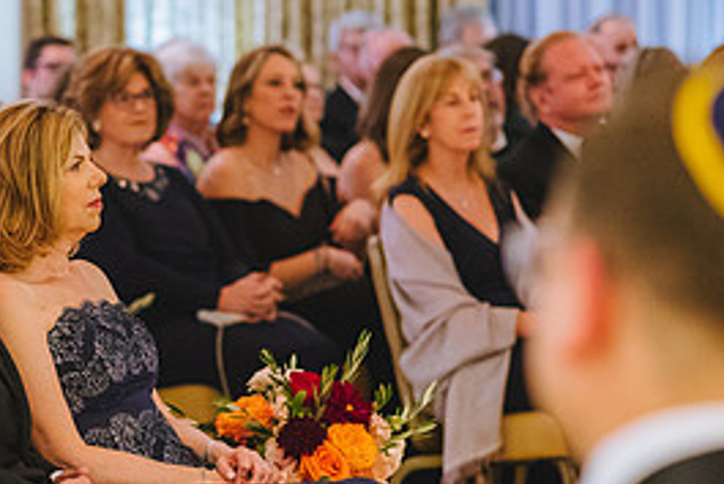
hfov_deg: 11.0
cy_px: 346
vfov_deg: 7.4
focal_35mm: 186
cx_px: 44
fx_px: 3743
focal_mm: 85
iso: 3200
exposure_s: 1/100
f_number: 2.8
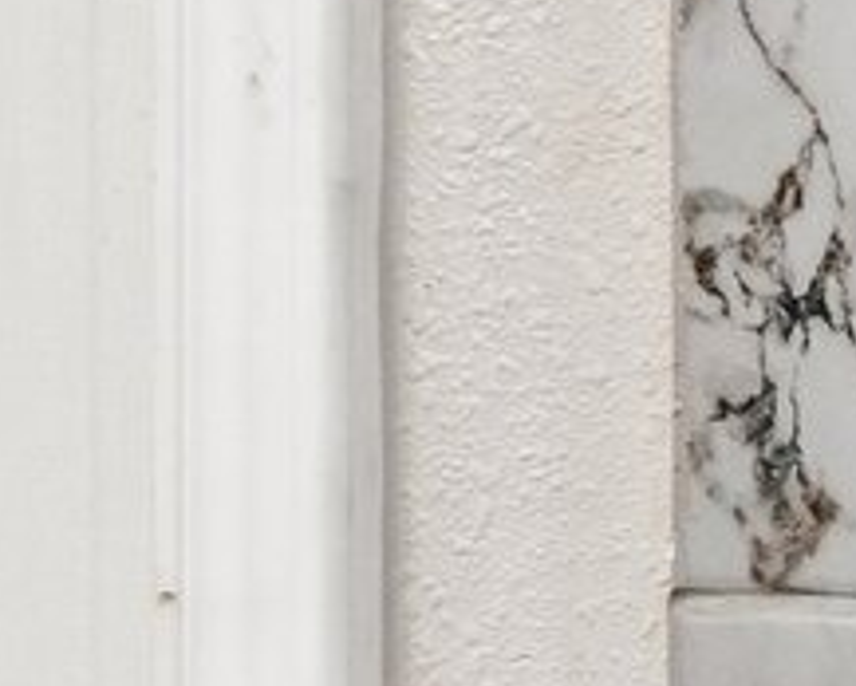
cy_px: 682
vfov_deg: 12.8
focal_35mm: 119
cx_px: 2185
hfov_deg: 12.1
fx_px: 3017
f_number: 8
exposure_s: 1/15
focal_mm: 17
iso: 640
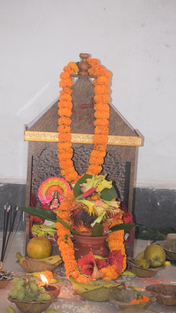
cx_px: 94
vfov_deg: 15.8
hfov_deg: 8.9
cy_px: 157
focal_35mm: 136
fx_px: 1129
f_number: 4.8
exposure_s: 1/60
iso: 1600
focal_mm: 86
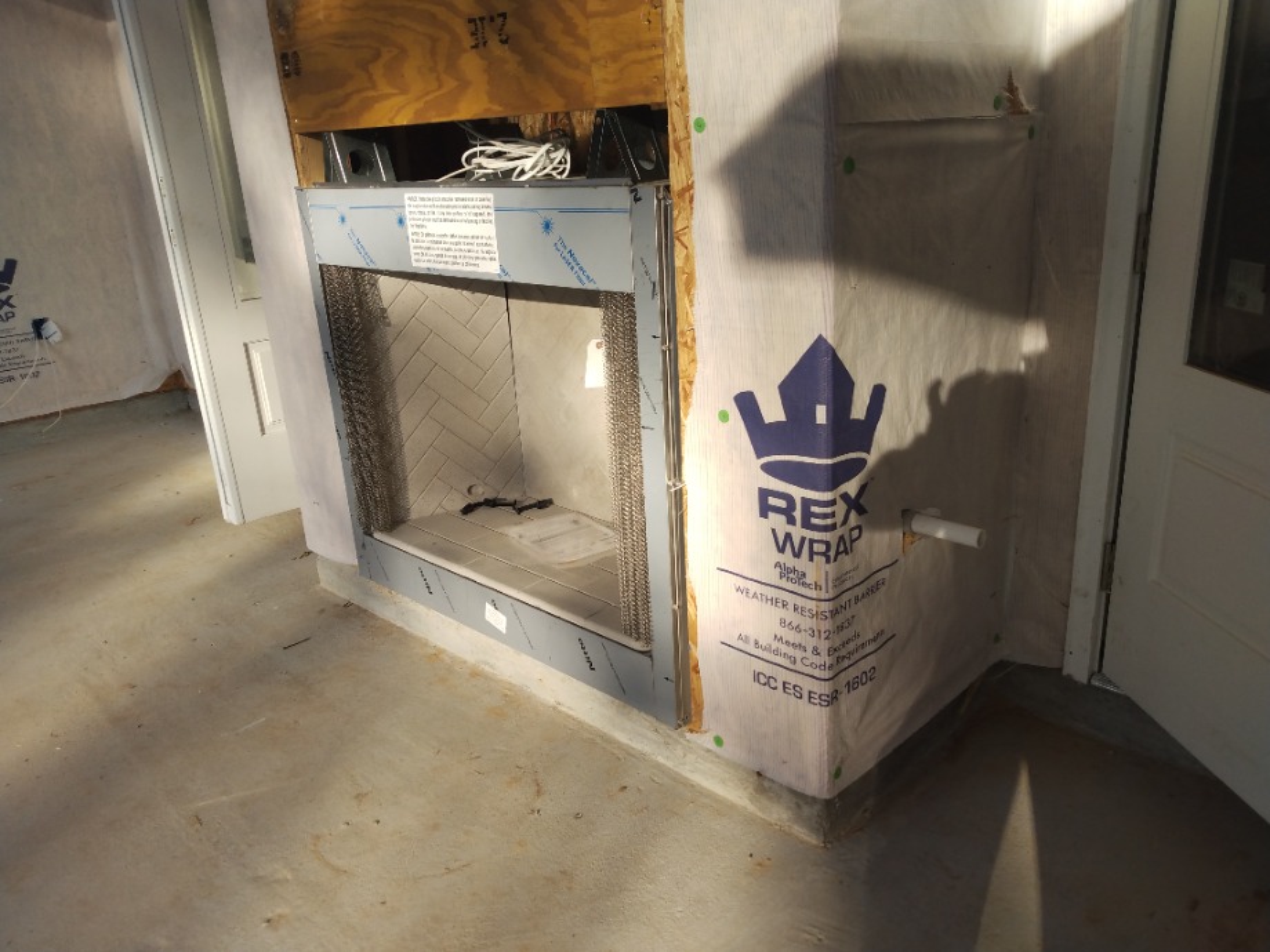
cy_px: 476
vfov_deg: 66.0
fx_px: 734
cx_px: 635
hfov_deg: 81.7
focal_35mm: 20
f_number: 2
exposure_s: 1/414
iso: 100
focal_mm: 3.54
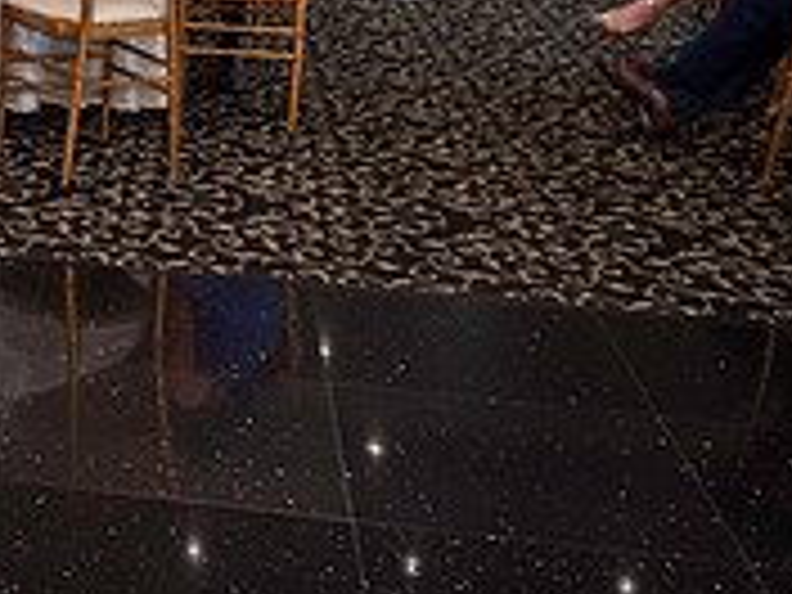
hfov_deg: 22.7
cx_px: -252
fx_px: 1739
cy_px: -81
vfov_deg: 18.5
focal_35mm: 76
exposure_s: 1/100
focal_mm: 24
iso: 800
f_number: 3.5
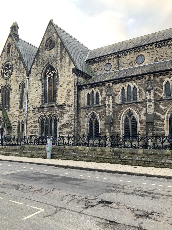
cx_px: 86
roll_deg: -0.7
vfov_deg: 61.7
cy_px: 115
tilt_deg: +6.5
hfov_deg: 48.2
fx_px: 192
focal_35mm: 29
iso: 64
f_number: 1.8
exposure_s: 1/122
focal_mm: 3
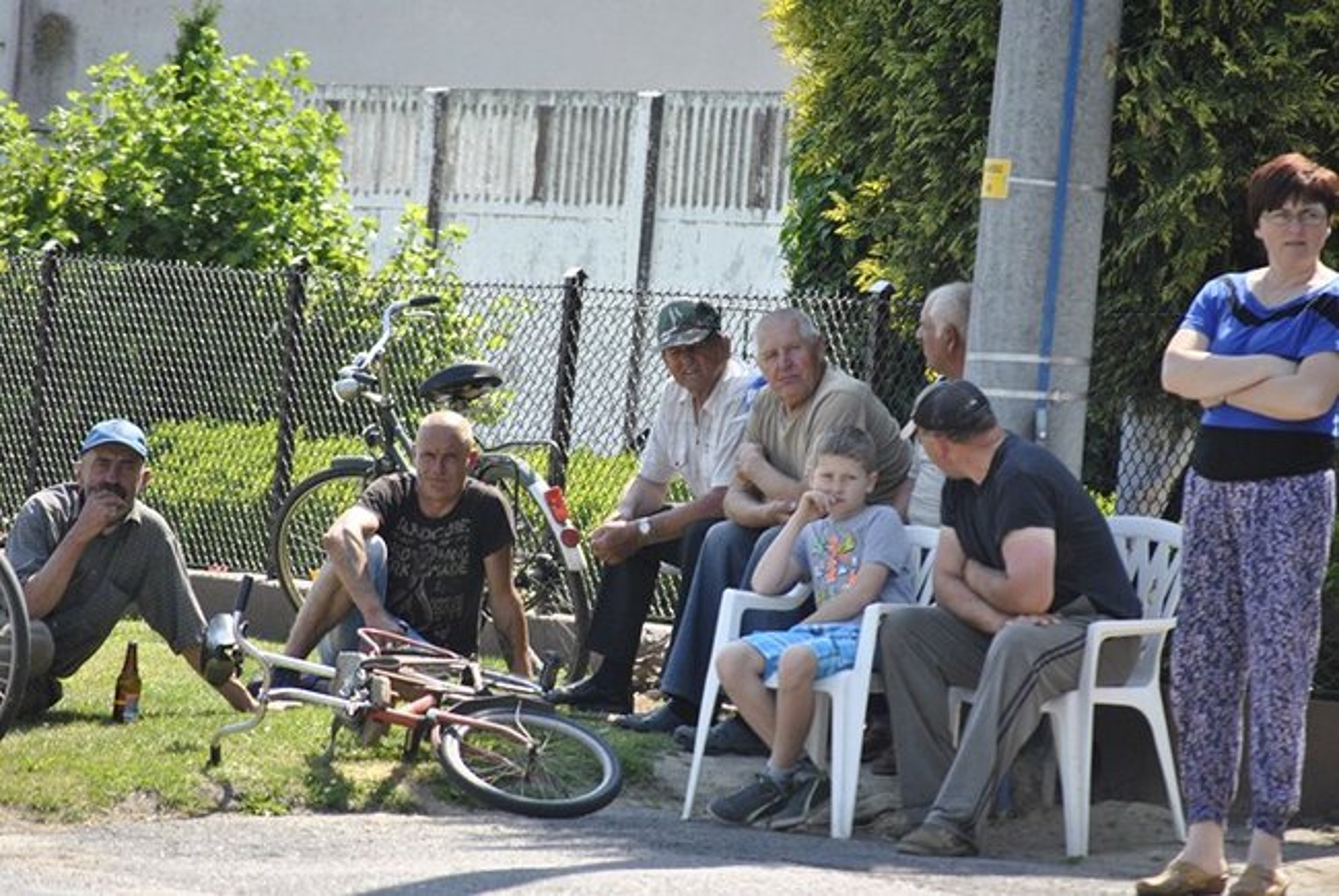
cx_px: 670
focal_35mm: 300
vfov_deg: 4.6
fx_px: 11171
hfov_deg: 6.9
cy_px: 448
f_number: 5.6
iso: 400
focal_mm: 200
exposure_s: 1/500
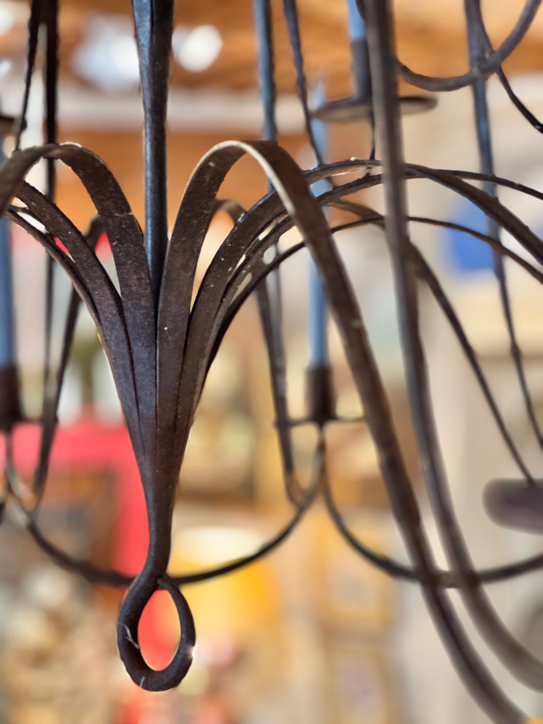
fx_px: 1610
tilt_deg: -1.5
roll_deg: +1.0
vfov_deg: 25.3
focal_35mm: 77
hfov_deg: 19.1
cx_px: 272
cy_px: 362
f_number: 2.8
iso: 320
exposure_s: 1/50
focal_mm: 9
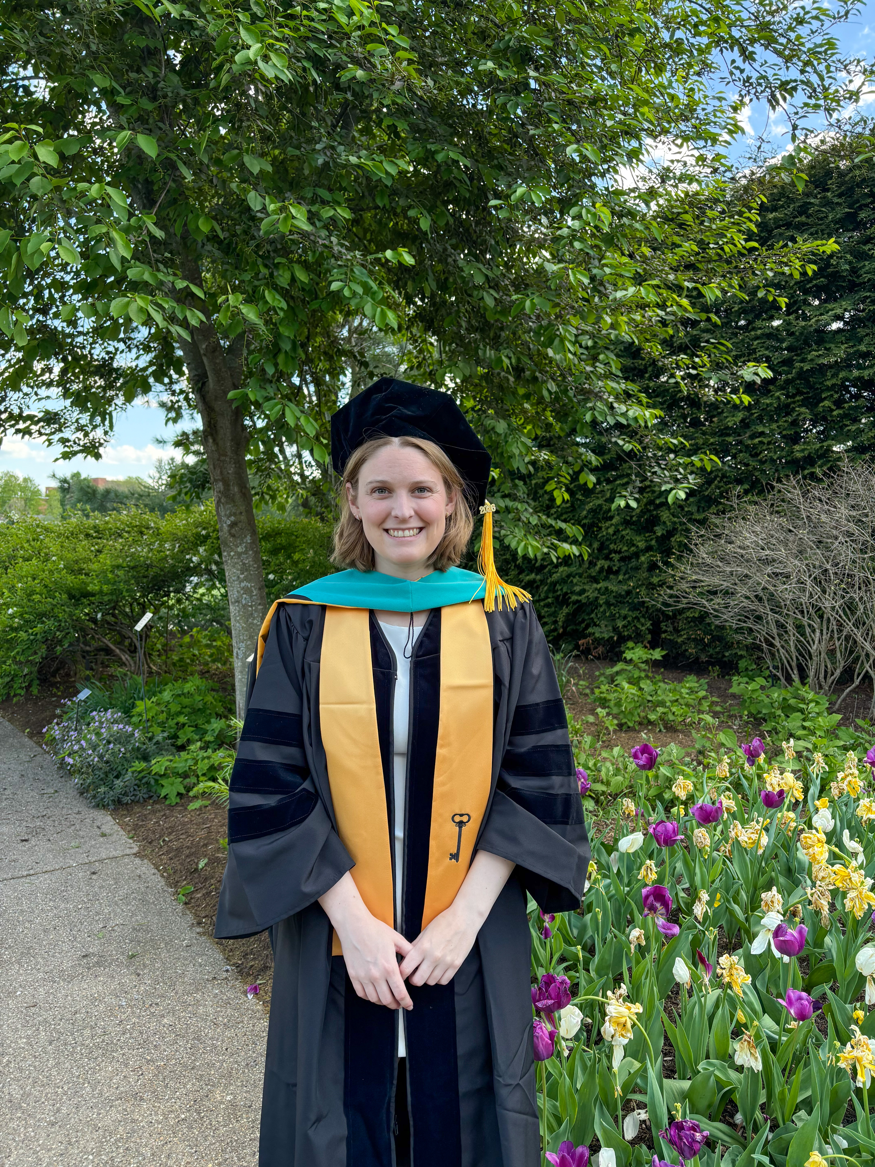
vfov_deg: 67.3
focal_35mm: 26
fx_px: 876
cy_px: 584
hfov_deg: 53.1
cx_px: 438
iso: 50
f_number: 1.6
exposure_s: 1/370
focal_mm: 5.96
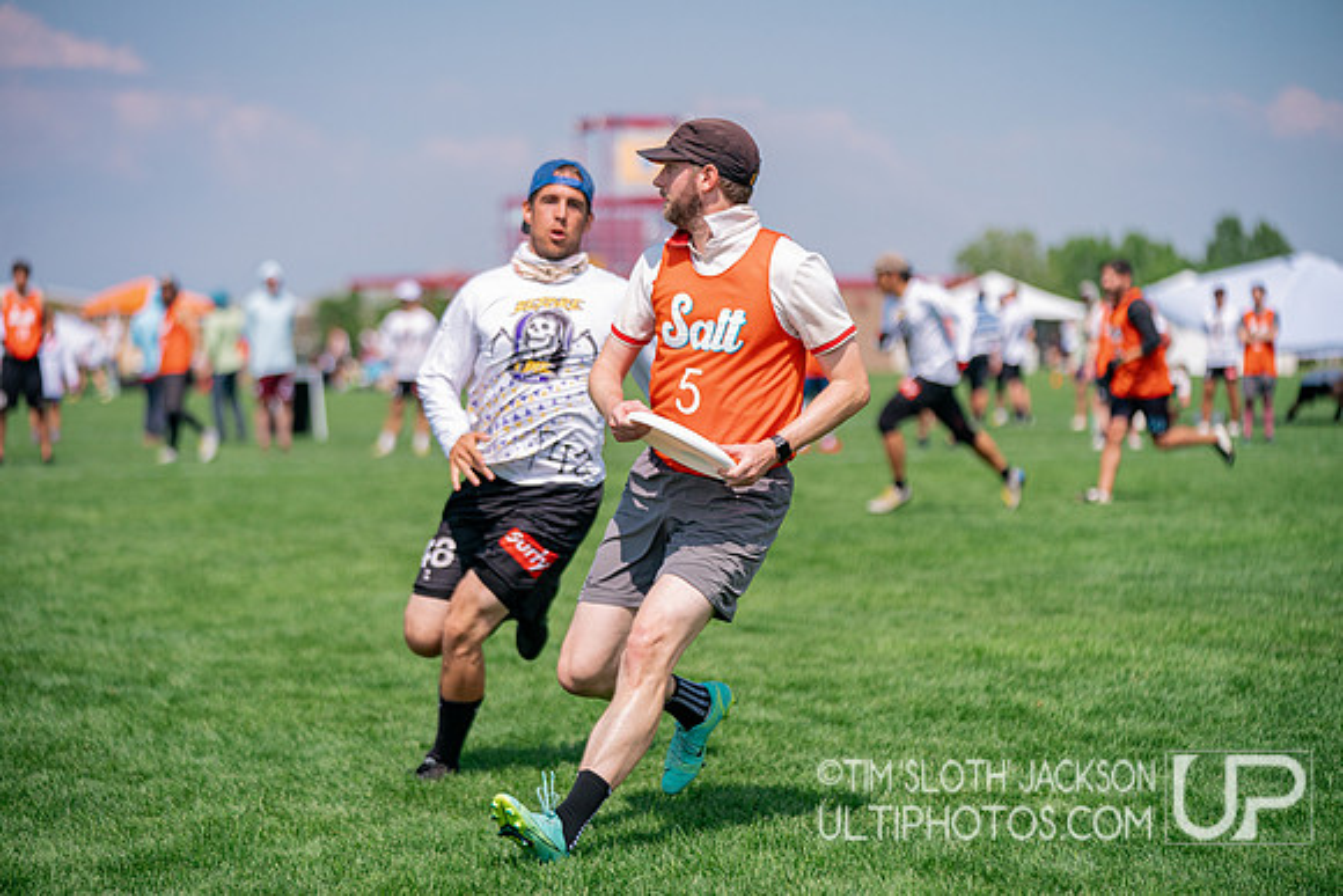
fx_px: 4440
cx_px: 672
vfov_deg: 11.5
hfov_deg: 17.2
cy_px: 448
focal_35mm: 119
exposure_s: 1/12800
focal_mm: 119
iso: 640
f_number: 2.8
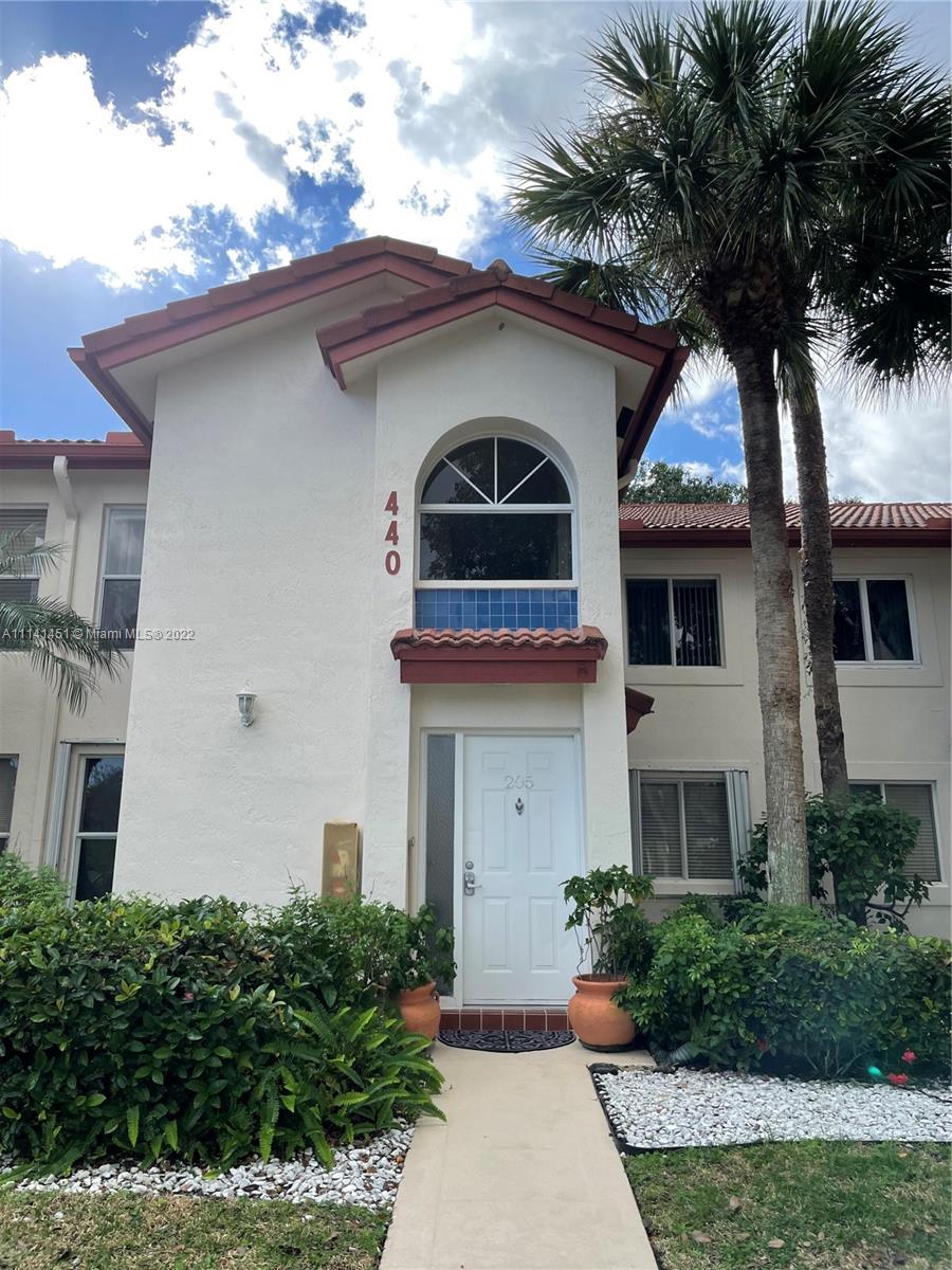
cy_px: 635
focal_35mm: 26
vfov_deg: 67.3
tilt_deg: +14.8
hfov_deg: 53.1
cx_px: 476
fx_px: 953
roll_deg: -0.1
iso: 32
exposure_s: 1/1770
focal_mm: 4.2
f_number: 1.6
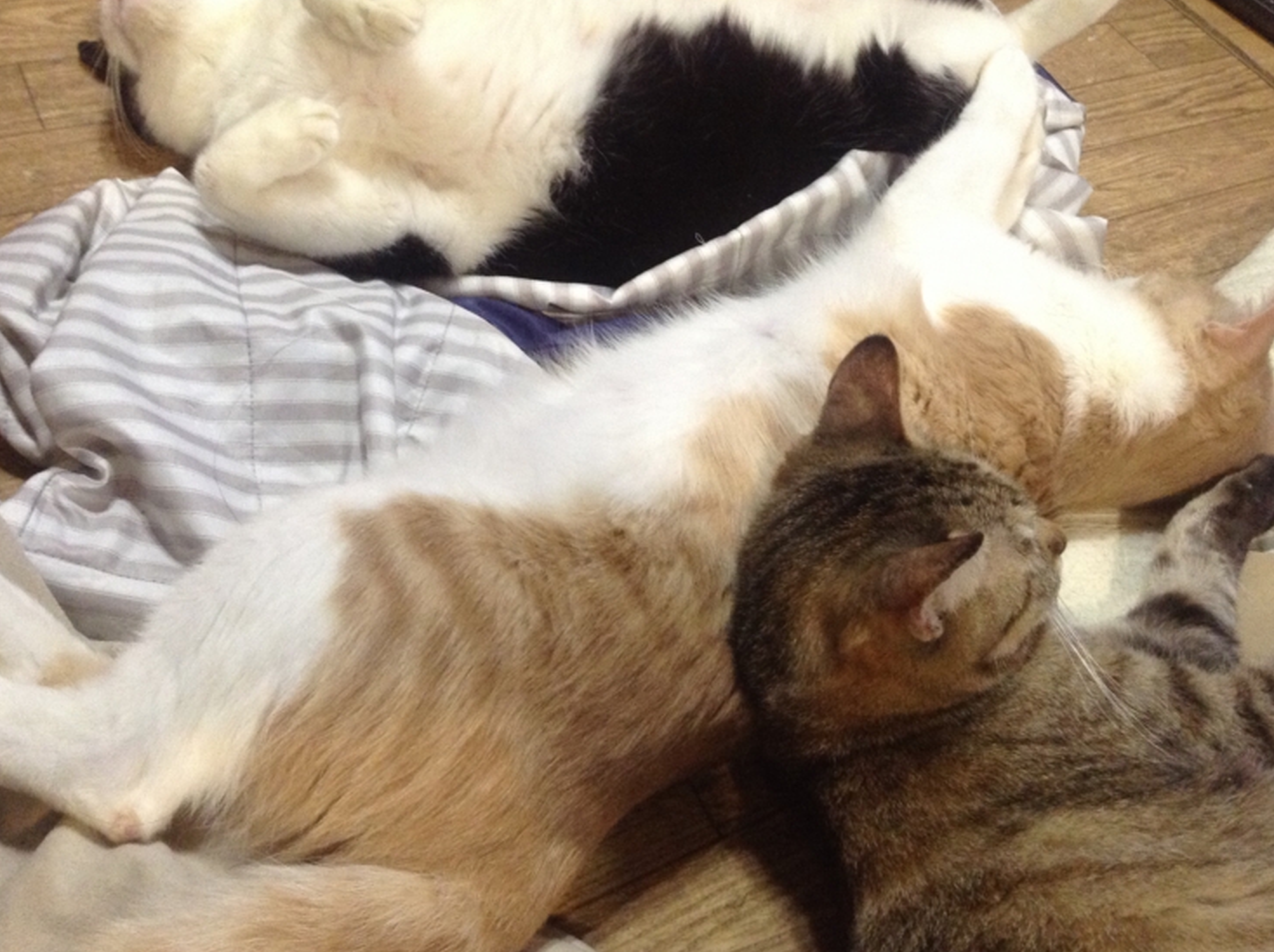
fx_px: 1323
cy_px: 462
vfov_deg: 39.6
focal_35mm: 36
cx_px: 648
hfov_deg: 51.4
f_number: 2.4
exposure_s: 1/17
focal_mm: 3.3
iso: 250
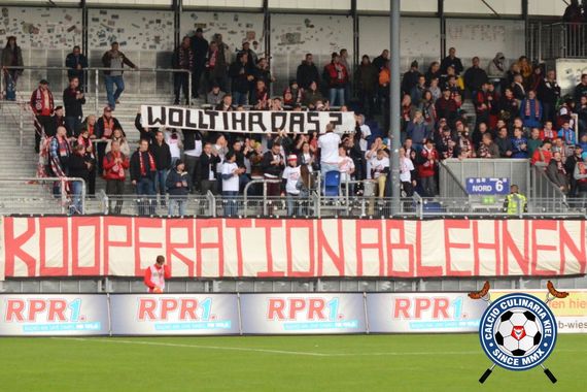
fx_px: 1712
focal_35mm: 105
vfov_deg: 13.0
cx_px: 294
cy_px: 196
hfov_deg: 19.5
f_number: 3.2
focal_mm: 70
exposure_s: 1/3200
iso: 1600
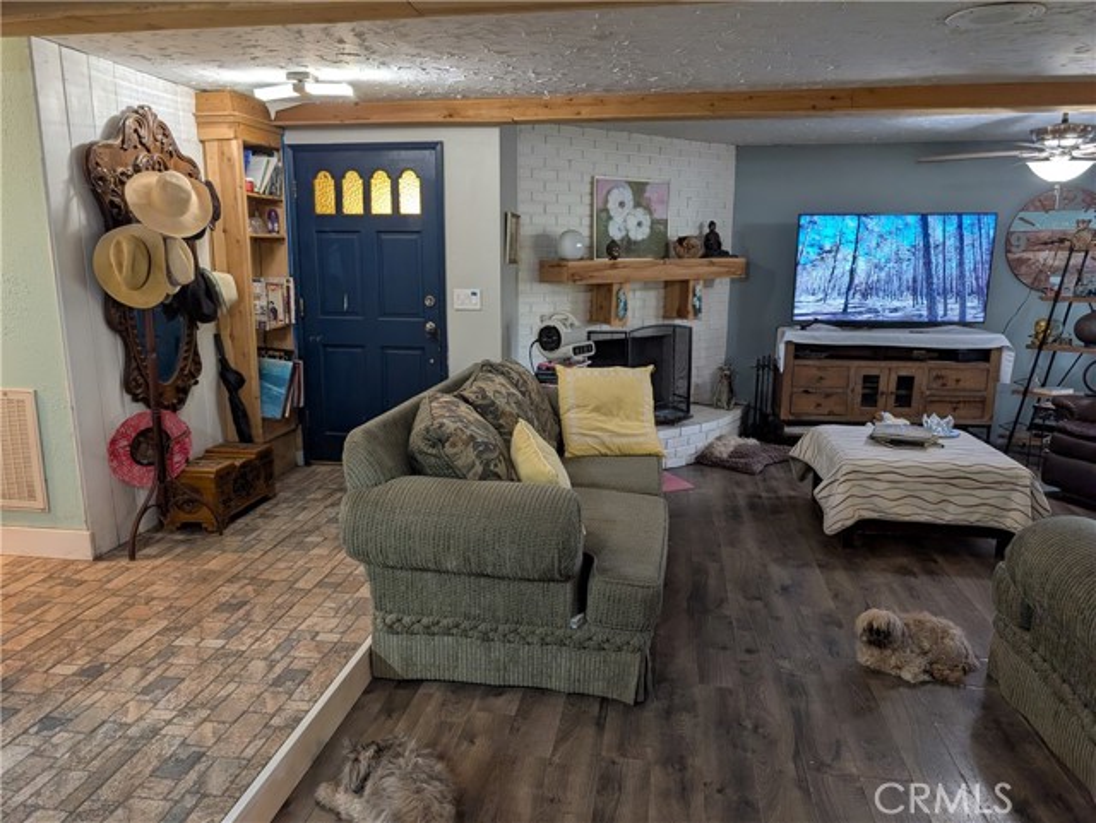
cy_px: 412
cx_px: 548
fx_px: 760
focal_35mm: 24
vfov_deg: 56.9
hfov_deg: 71.6
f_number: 1.68
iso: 289
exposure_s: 1/120
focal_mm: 6.9
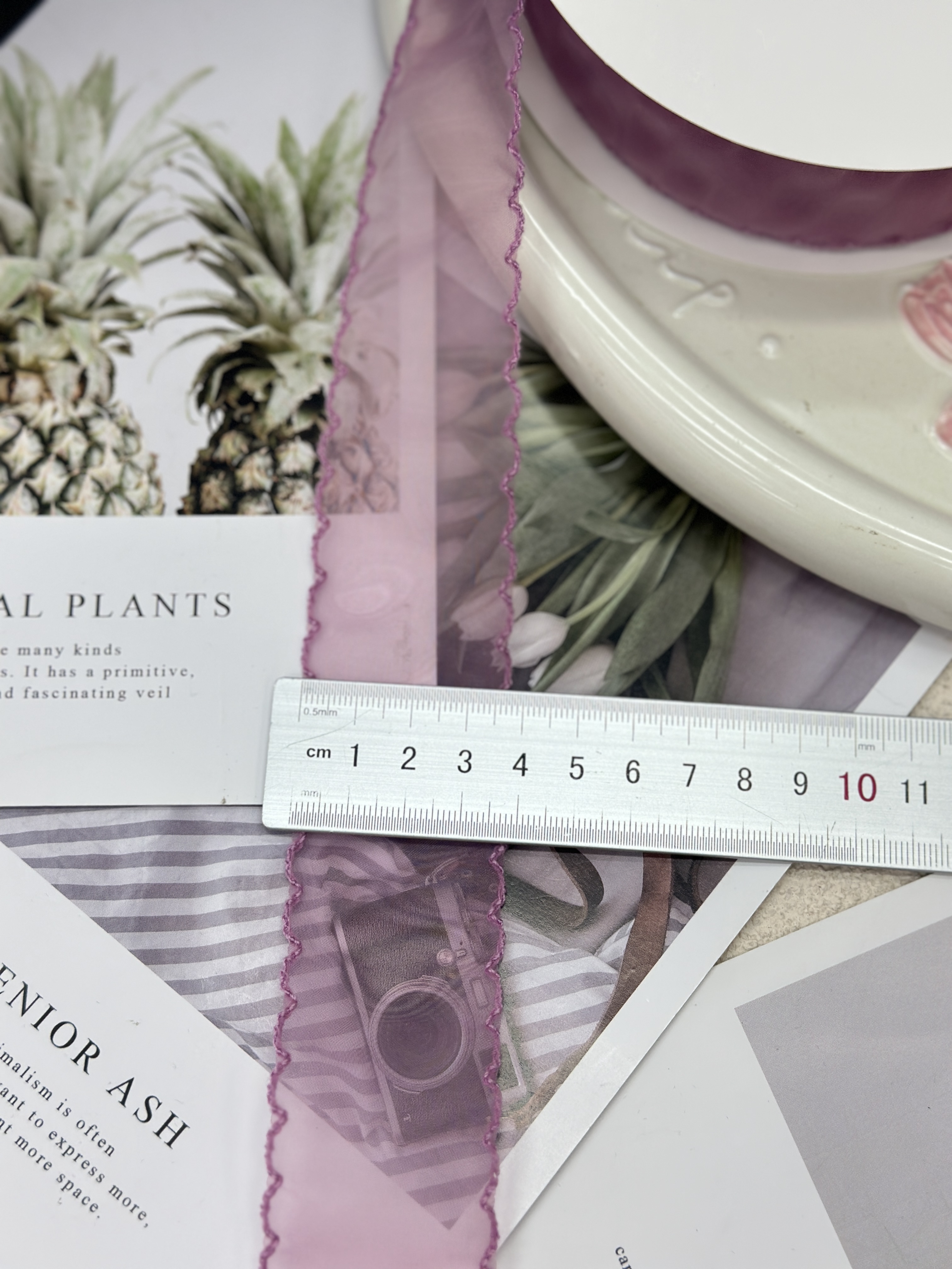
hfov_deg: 30.3
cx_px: 476
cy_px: 634
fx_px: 1760
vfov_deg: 39.7
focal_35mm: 48
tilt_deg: -72.5
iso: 80
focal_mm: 6.86
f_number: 1.78
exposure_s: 1/205
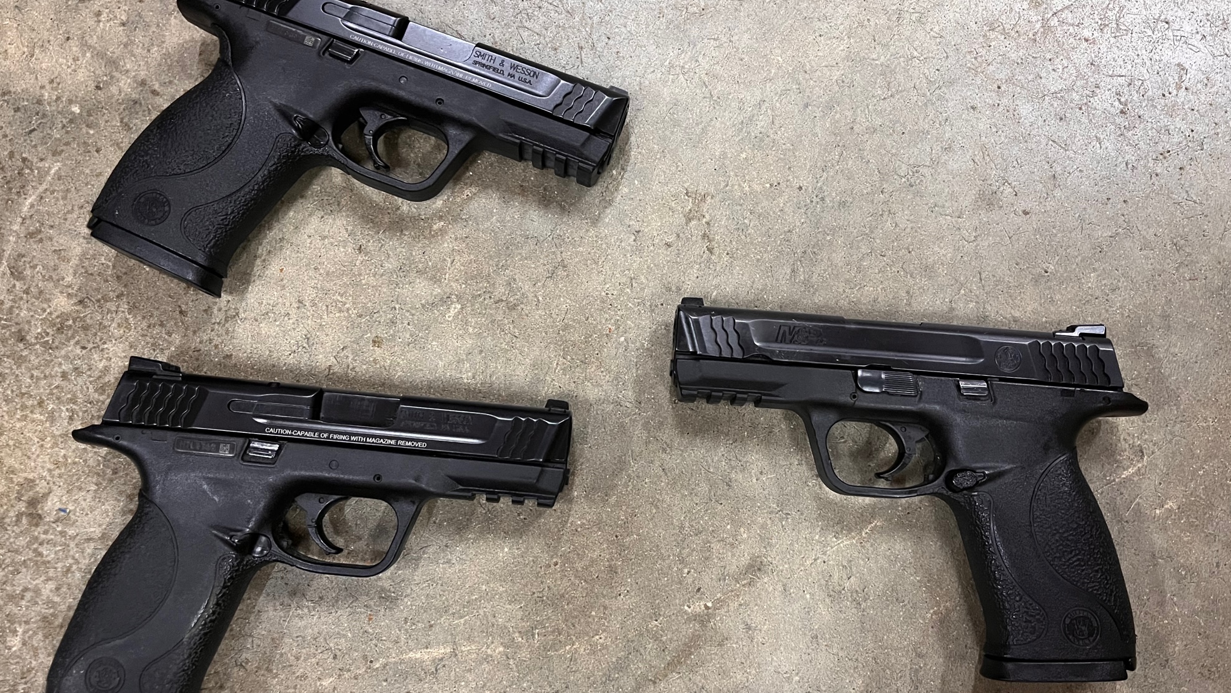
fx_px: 947
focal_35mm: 29
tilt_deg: -81.6
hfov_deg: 66.1
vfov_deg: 40.2
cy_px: 353
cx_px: 619
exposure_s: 1/40
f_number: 1.6
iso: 500
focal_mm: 5.1
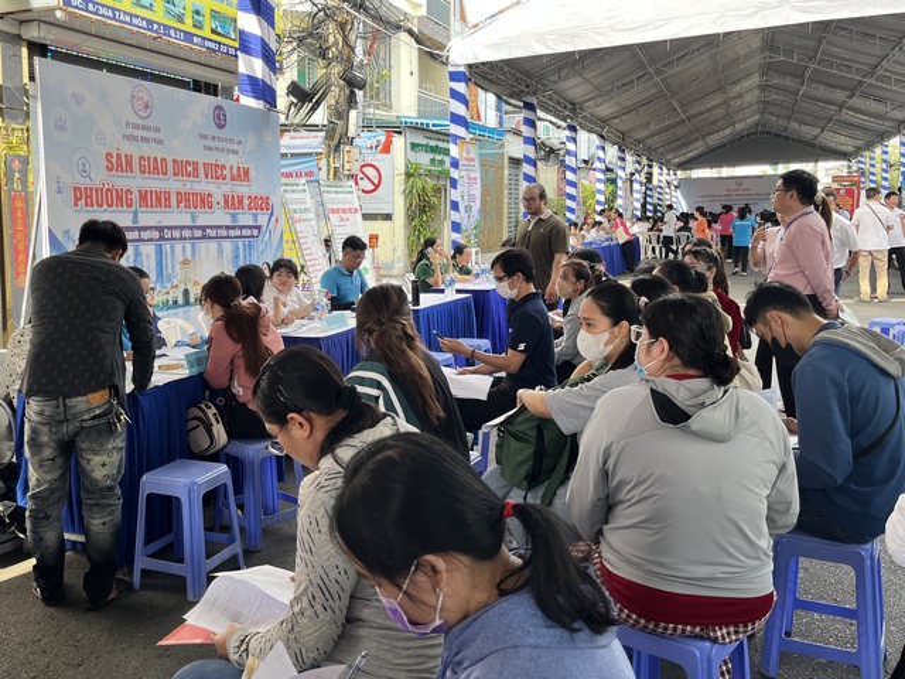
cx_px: 452
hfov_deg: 67.3
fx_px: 680
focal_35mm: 26
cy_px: 340
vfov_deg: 53.1
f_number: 1.6
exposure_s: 1/153
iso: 40
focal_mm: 5.1
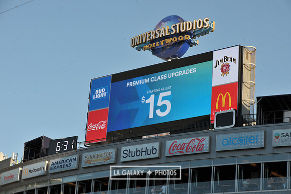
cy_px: 97
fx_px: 767
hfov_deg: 21.5
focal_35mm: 95
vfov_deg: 14.4
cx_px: 146
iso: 200
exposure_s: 1/320
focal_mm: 95
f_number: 9
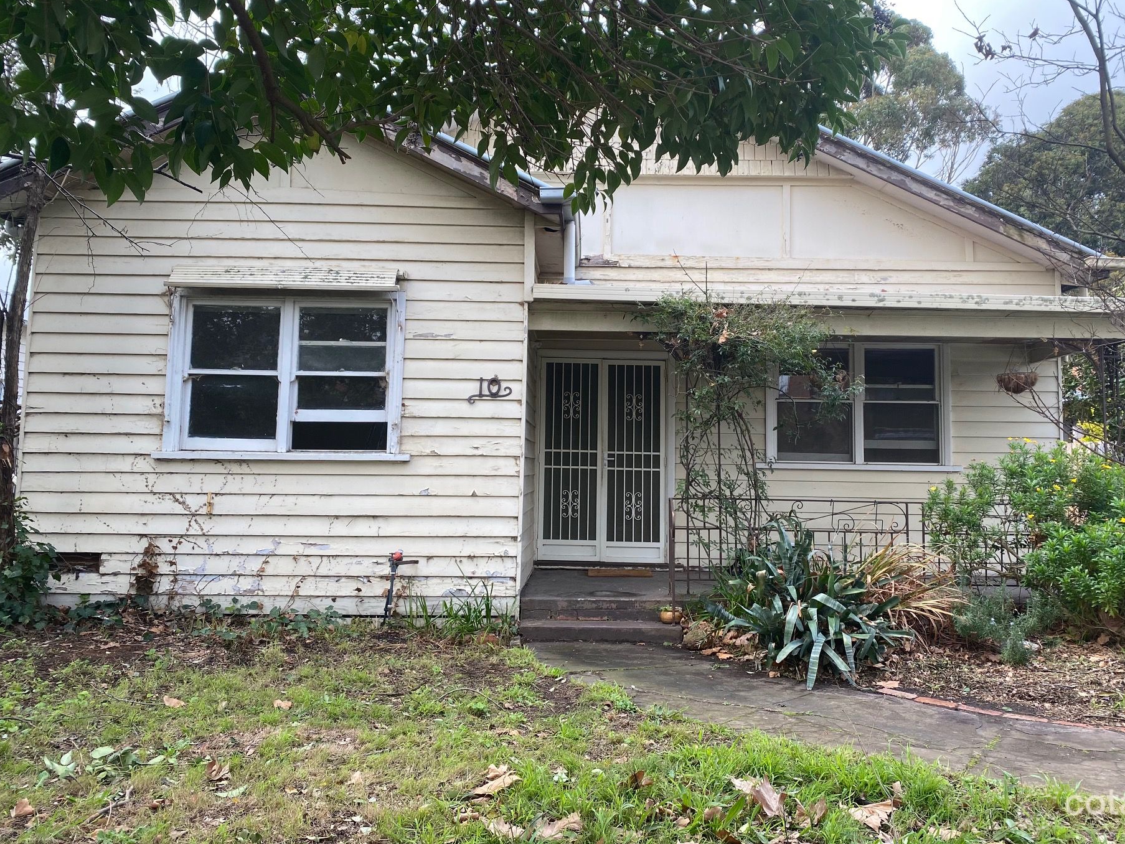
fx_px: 943
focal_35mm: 29
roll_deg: -1.1
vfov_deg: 48.2
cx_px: 603
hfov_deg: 61.6
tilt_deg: +4.7
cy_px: 388
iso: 32
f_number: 1.8
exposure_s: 1/293
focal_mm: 4.25
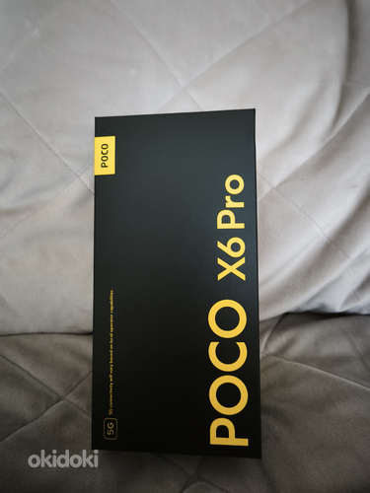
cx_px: 185
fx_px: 328
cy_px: 246
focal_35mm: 23
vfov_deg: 73.9
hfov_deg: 58.9
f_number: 1.7
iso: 640
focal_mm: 5.35
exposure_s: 1/33.3
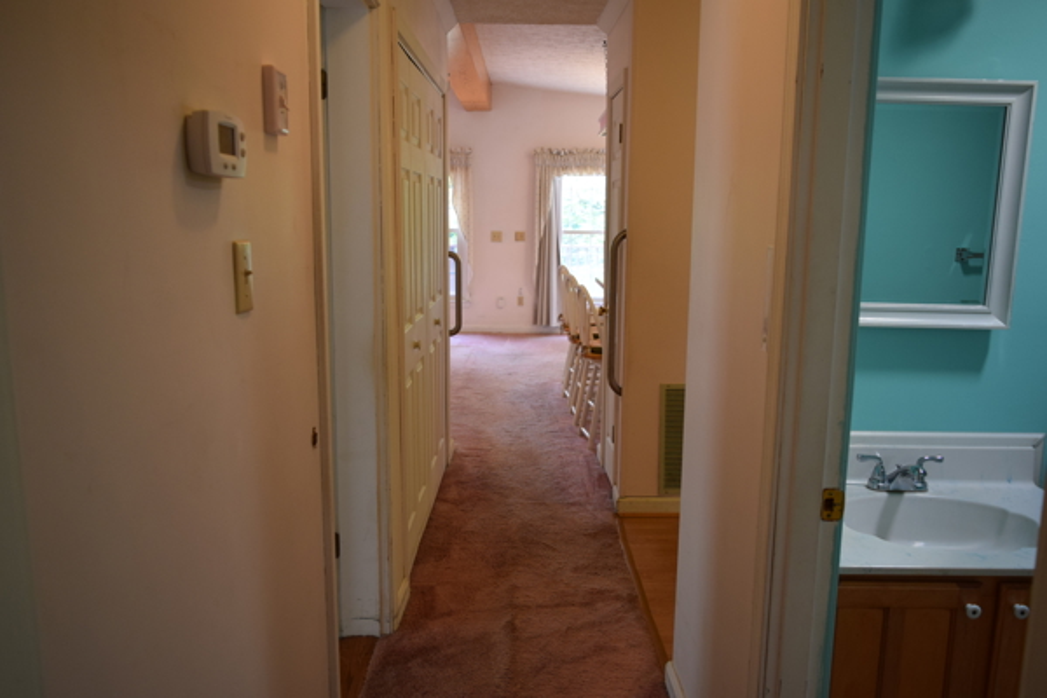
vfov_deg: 47.9
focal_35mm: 27
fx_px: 785
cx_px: 524
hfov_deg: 67.4
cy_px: 349
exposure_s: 1/60
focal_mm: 18
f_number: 4
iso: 500
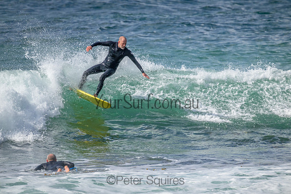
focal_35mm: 800
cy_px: 97
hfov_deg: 2.6
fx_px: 6468
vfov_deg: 1.7
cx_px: 146
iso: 2000
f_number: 11
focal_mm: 800
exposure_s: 1/1250
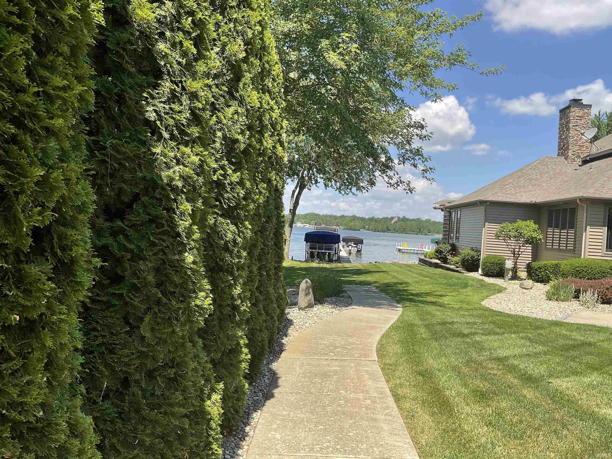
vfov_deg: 48.2
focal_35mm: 29
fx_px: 513
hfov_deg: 61.7
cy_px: 230
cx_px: 306
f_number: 1.8
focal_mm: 3
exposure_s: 1/1195
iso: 16
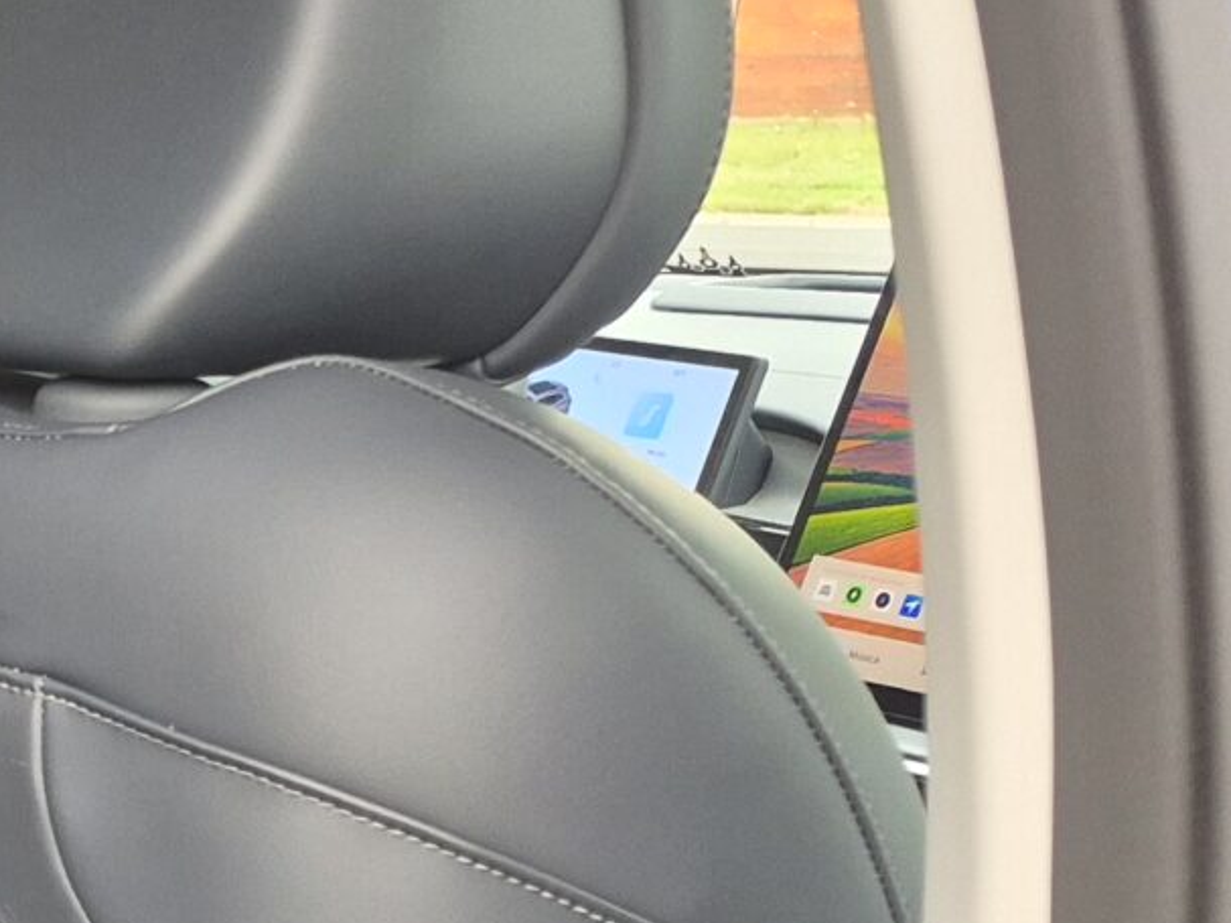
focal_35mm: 97
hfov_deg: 15.4
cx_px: -1349
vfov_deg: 14.4
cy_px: 1310
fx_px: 3449
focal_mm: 5.4
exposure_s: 1/180
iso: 250
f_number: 1.8
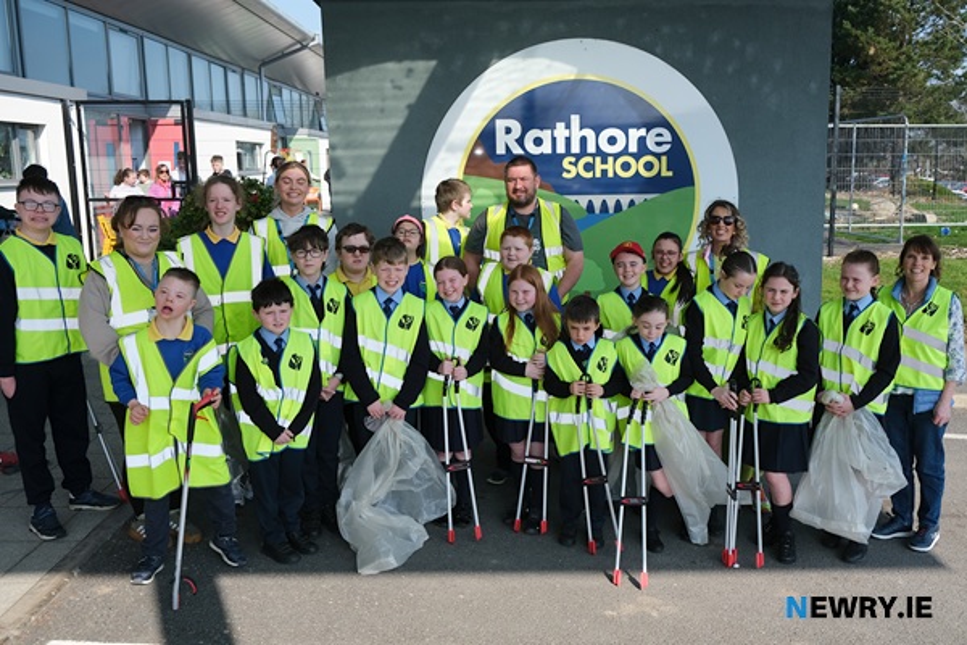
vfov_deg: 41.1
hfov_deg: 58.7
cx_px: 484
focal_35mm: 32
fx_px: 859
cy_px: 322
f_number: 4
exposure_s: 1/2500
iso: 400
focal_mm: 21.4
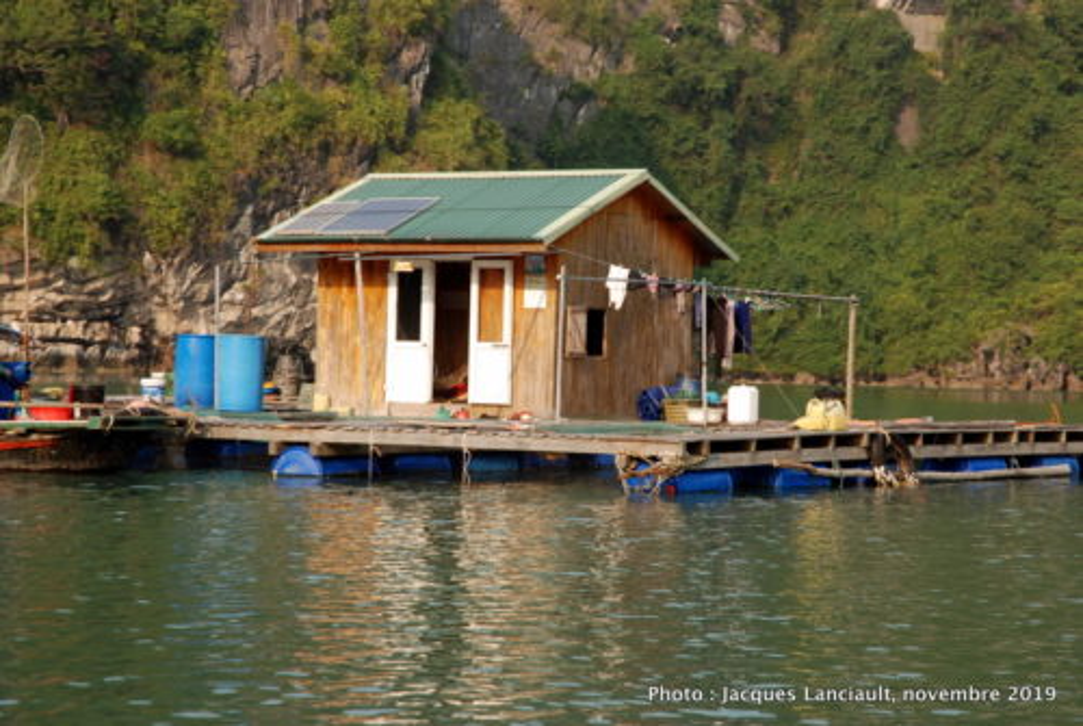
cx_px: 542
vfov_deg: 13.1
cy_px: 363
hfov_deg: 19.4
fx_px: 3163
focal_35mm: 105
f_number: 11
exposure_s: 1/60
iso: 100
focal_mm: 70
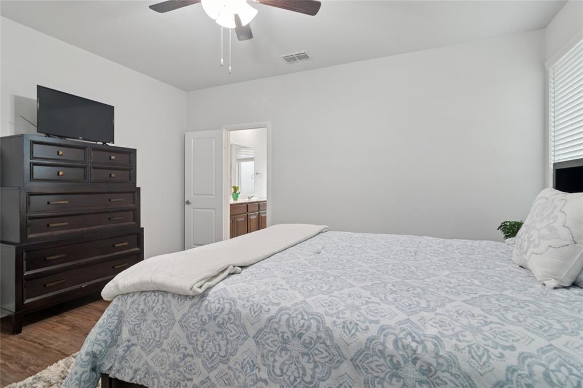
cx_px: 292
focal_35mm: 16
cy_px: 194
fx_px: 267
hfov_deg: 95.0
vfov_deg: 72.0
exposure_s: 1/5
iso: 250
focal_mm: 11
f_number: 8
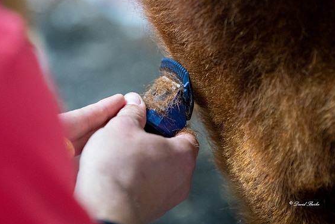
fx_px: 2169
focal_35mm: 233
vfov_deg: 5.9
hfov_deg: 8.8
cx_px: 171
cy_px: 109
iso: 3200
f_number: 2.8
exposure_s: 1/320
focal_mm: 150
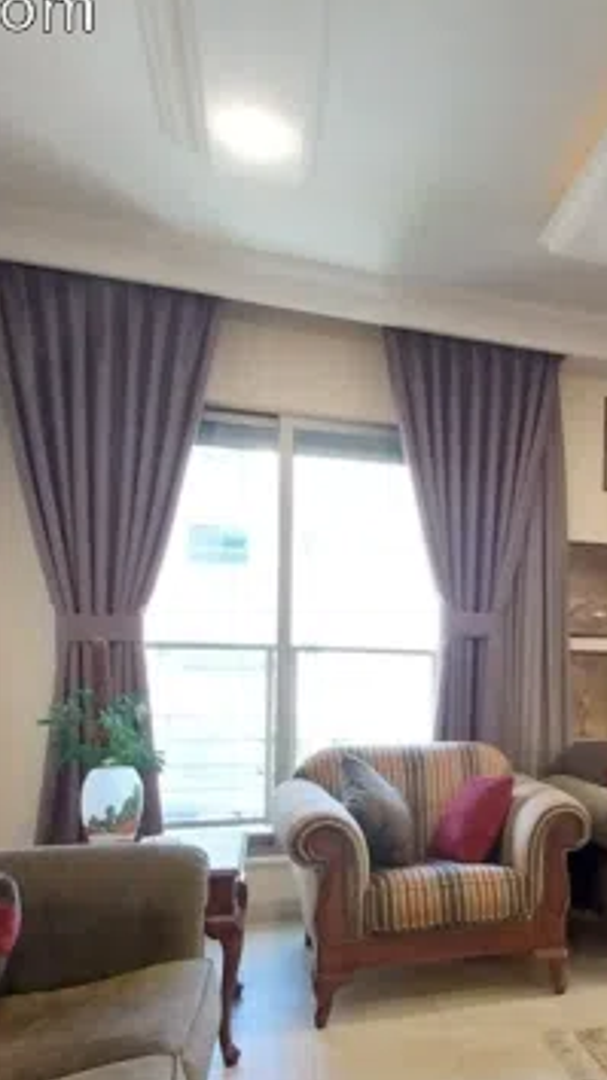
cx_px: 616
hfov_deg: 36.9
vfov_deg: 66.9
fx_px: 802
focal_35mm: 28
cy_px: 673
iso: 200
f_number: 2.2
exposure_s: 1/50
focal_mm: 1.3
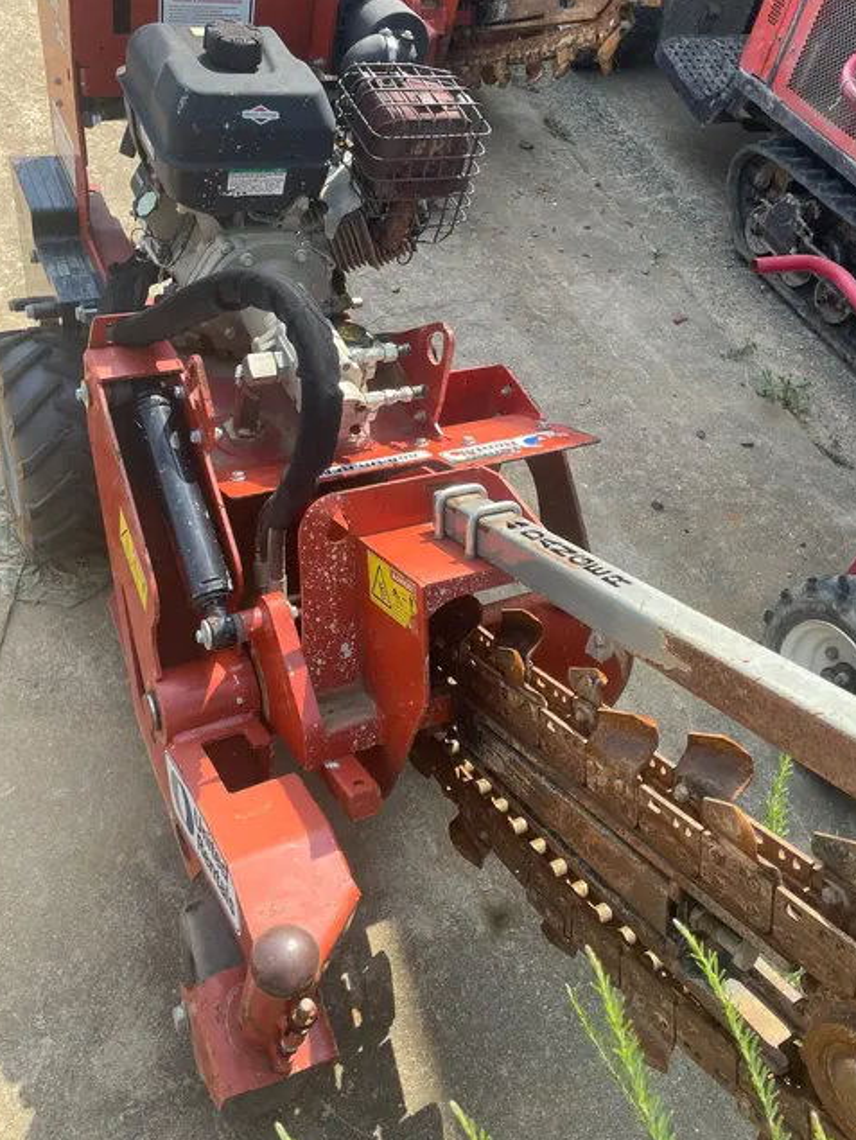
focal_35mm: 30
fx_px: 988
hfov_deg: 46.8
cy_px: 496
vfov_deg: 59.7
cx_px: 440
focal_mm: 4.2
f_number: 1.6
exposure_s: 1/882
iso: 32
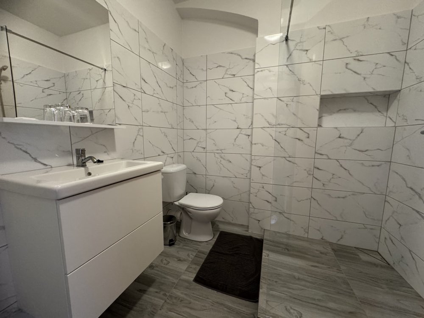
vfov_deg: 85.7
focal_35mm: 14
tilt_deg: -6.7
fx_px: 171
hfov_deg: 102.1
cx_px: 212
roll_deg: +0.2
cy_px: 159
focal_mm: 2.22
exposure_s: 1/50
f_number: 2.2
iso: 640
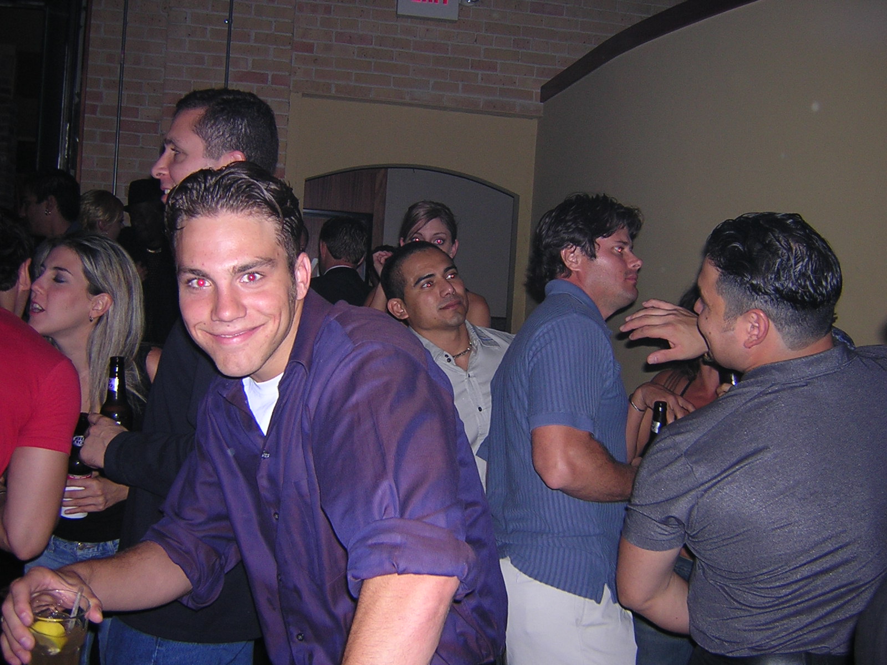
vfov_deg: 39.7
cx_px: 444
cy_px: 332
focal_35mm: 36
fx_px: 922
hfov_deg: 51.4
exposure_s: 1/60.1
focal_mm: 4.7
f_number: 2.6
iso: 139
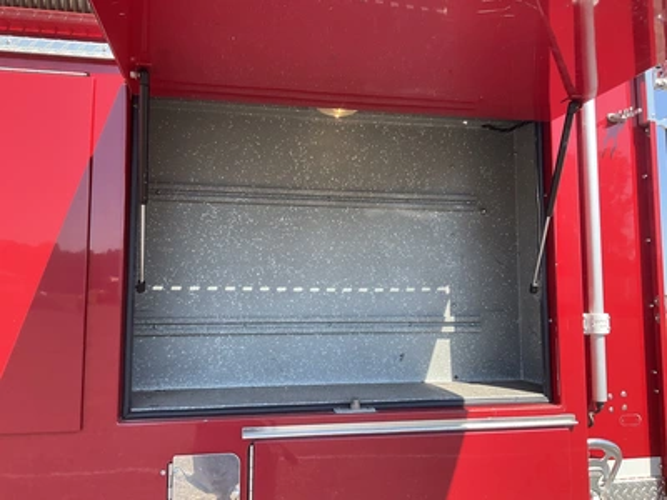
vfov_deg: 48.2
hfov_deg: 61.7
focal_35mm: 29
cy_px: 250
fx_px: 559
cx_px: 334
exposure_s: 1/342
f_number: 1.8
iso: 25
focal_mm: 3
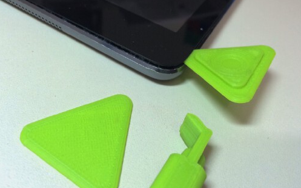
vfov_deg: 38.1
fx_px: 271
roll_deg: -17.4
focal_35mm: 33
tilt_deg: -43.6
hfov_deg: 58.2
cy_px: 75
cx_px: 149
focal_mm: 4.15
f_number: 2.2
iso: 125
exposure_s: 1/30
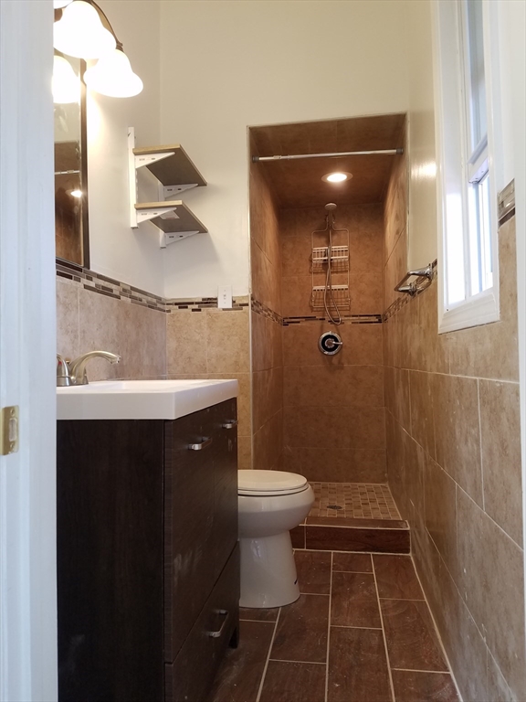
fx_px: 527
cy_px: 351
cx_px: 263
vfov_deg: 67.3
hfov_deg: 53.1
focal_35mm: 26
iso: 80
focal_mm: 4.2
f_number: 1.7
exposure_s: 1/60
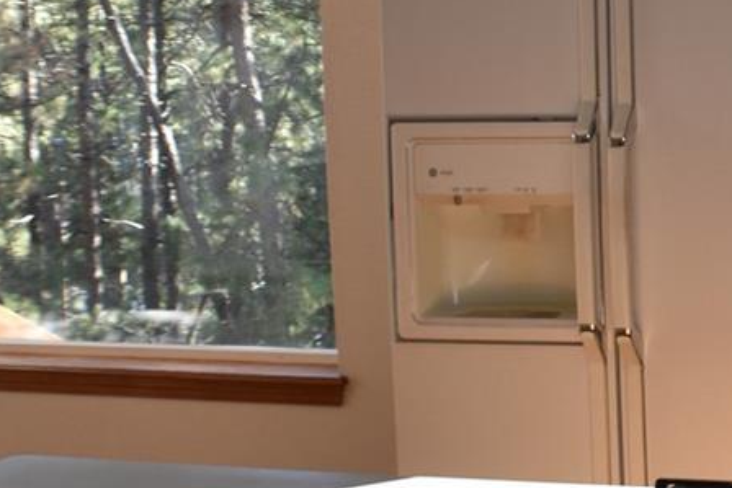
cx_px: 1119
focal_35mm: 134
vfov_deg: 10.3
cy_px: 184
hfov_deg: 14.3
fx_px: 2721
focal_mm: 25
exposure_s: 1/125
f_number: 5.6
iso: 400
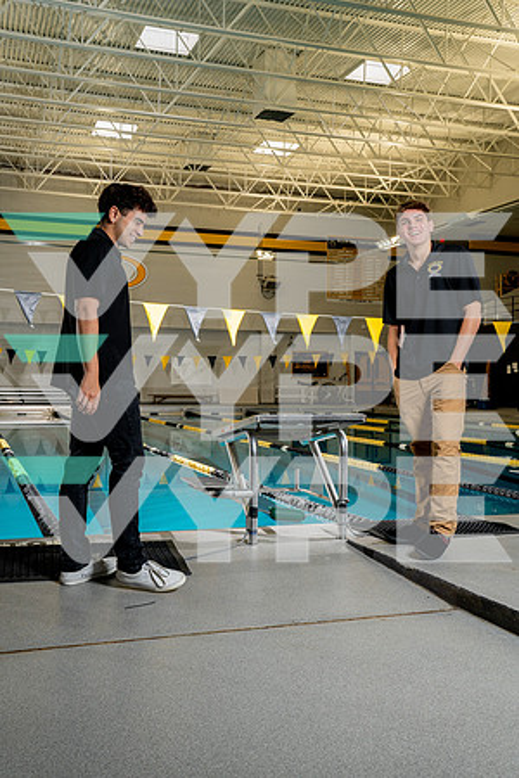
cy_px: 389
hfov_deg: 35.1
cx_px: 260
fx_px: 822
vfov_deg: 50.7
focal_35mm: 38
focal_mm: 38
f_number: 7.1
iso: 500
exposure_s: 1/200
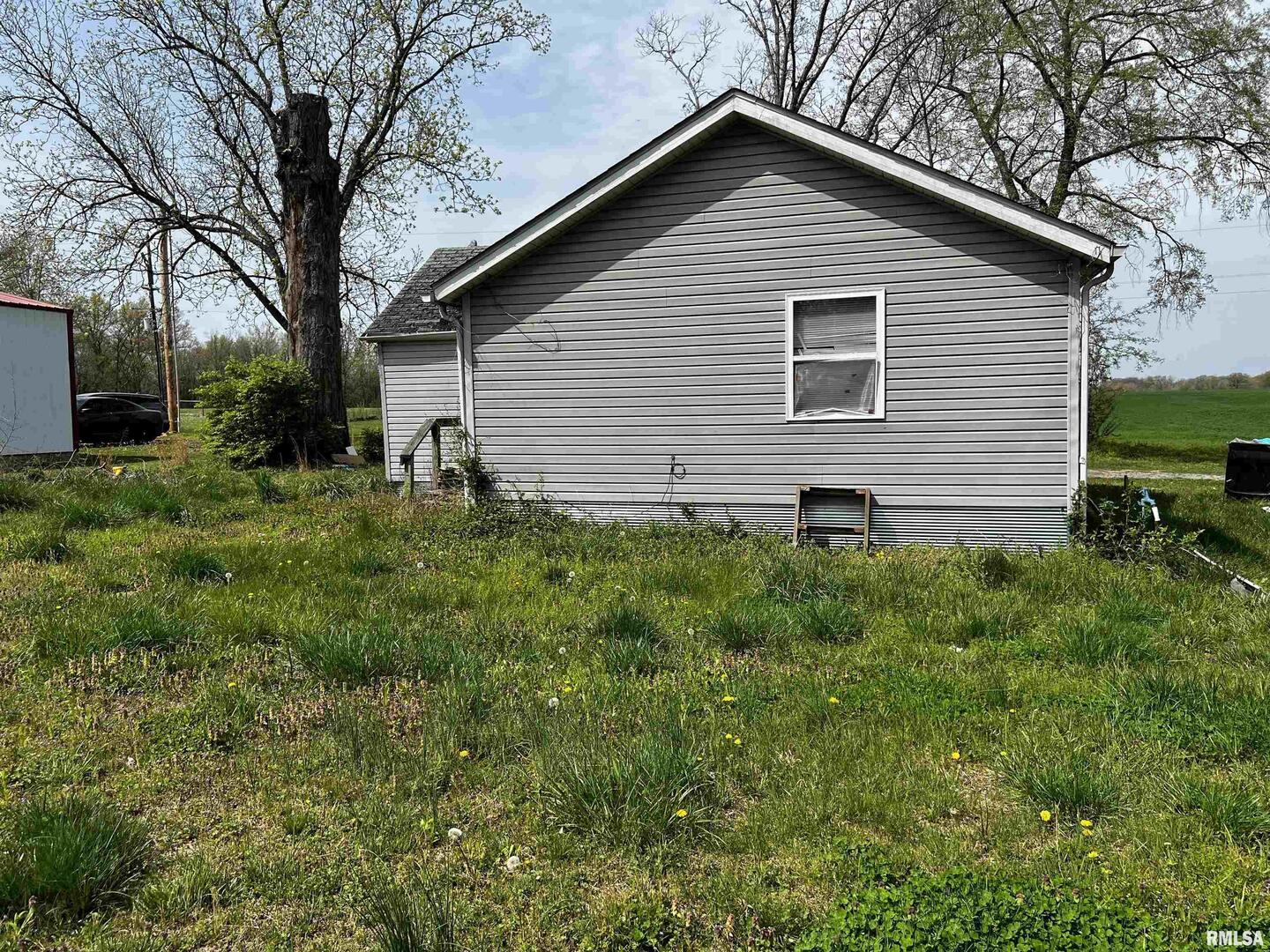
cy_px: 476
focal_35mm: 26
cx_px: 635
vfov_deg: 53.1
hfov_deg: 67.3
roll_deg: +0.3
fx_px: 954
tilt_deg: -2.4
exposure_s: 1/4831
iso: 50
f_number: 1.5
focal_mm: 5.7
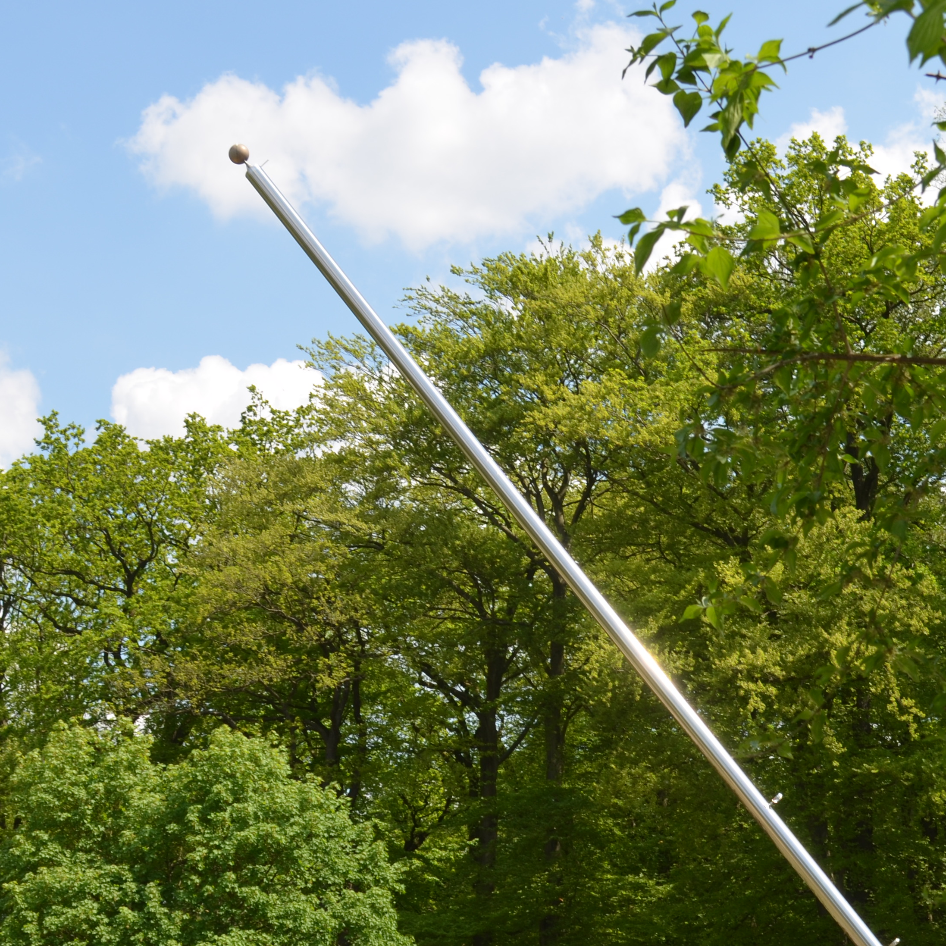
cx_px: 653
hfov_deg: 21.5
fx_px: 2473
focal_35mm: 80
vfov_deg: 21.6
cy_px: 645
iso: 100
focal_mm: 28
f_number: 8
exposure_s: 1/200
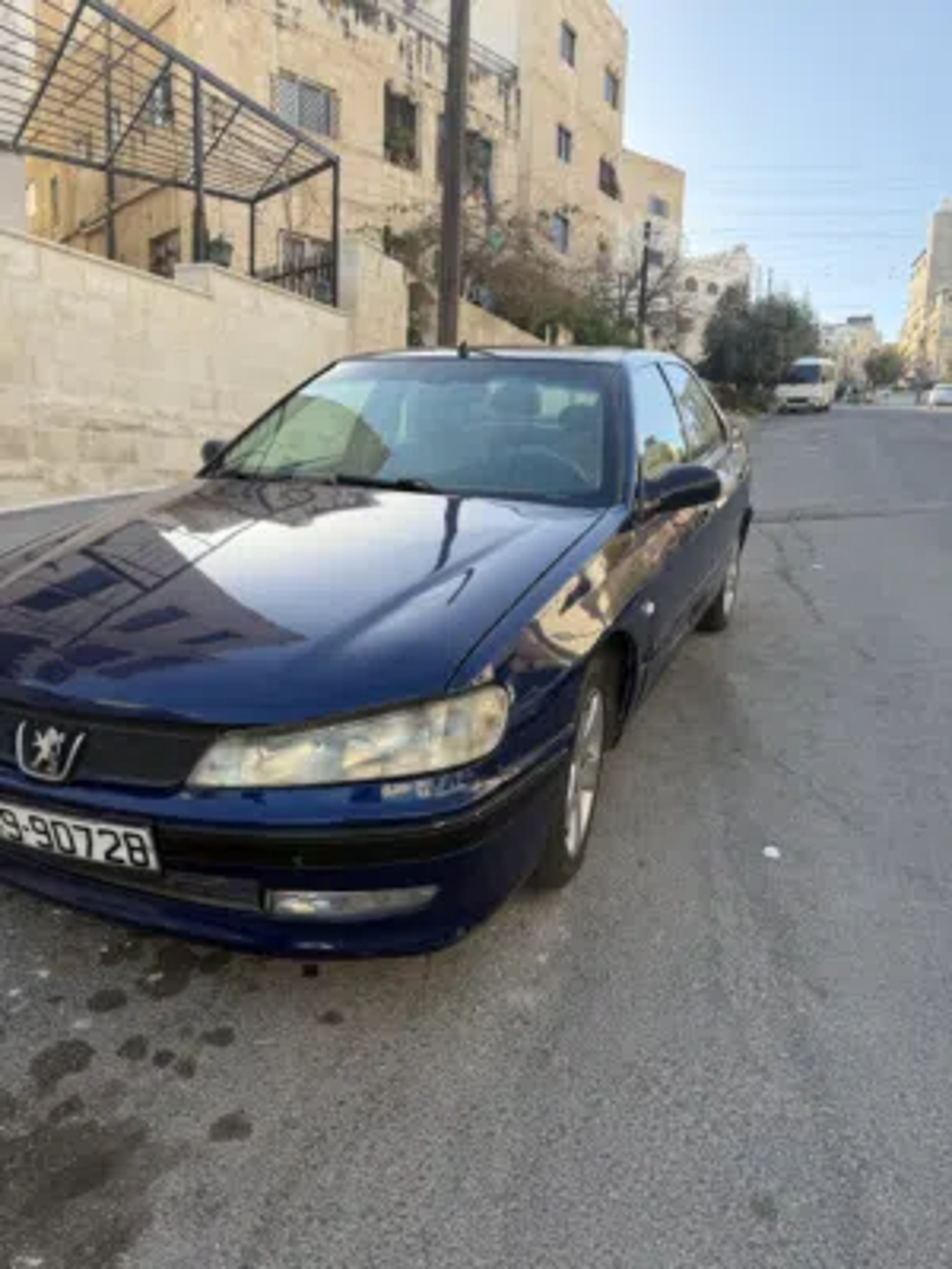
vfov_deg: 71.6
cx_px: 476
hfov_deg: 56.8
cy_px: 634
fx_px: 880
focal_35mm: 24
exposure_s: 1/1018
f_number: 1.78
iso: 80
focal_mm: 6.76
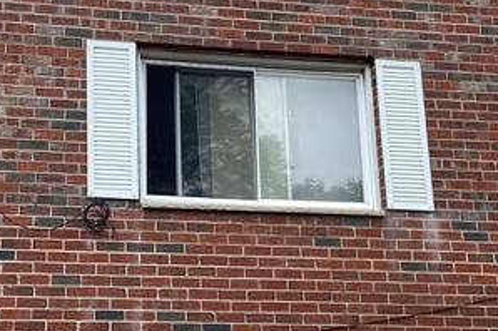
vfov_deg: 14.7
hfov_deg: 21.9
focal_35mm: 93
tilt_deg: +18.7
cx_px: 231
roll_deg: +1.9
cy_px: 204
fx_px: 1285
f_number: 1.8
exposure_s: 1/839
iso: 32
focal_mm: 4.25
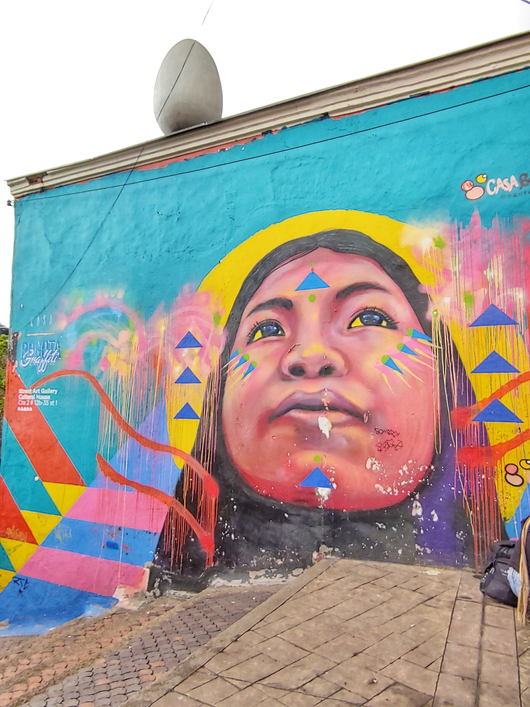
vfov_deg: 73.9
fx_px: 470
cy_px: 354
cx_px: 265
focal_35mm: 23
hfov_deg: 58.9
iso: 50
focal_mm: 1.75
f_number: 2.4
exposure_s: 1/120
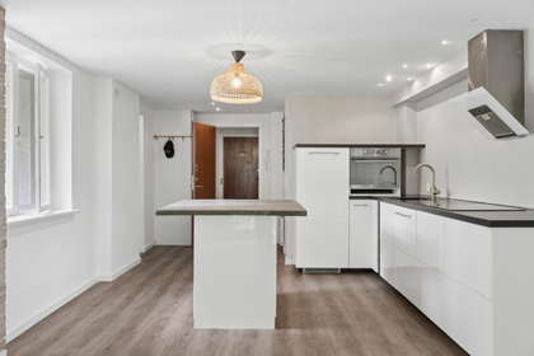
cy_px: 178
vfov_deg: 43.6
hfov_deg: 61.9
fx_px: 445
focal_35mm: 30
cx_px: 267
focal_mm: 20
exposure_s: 1/4
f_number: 8
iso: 200
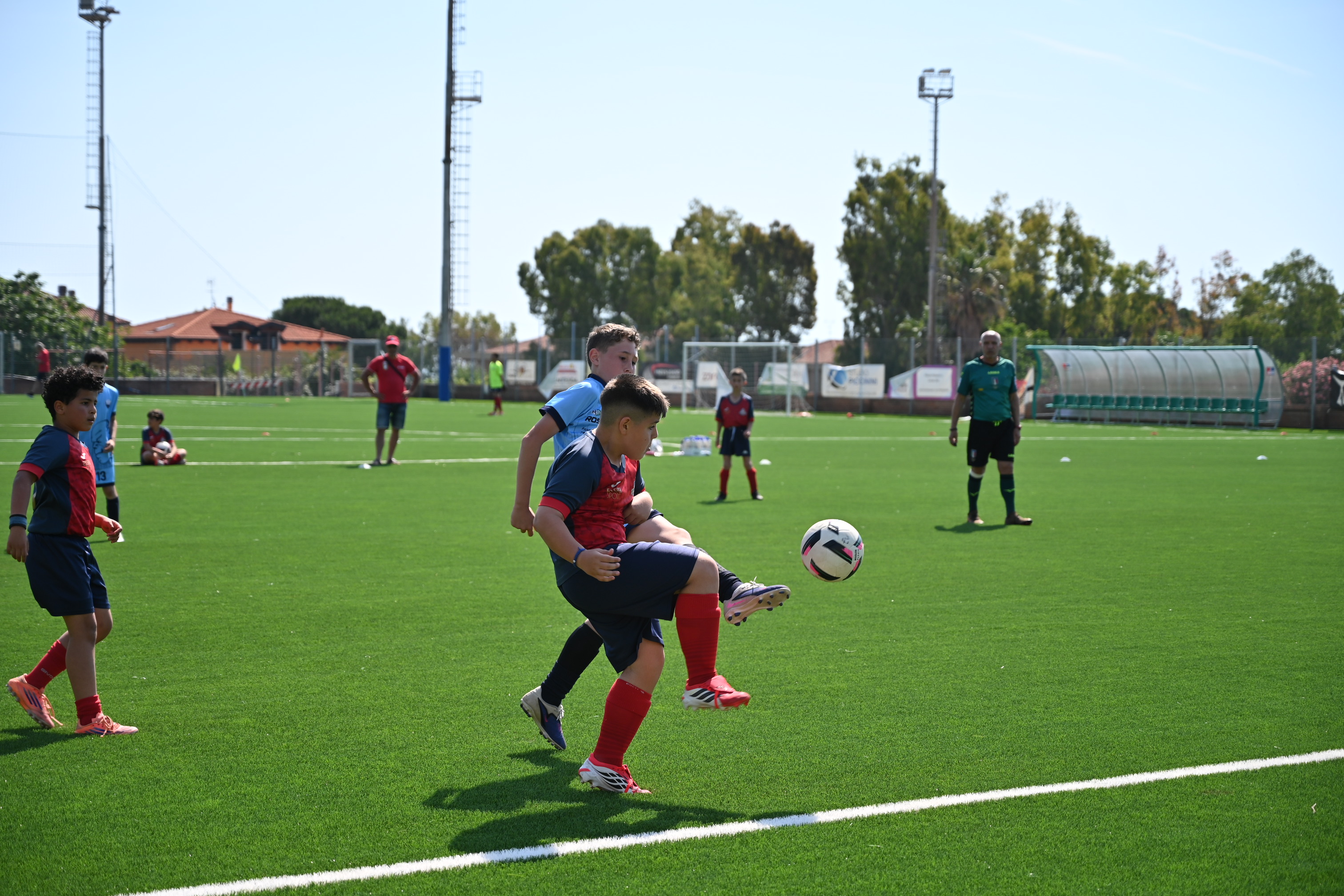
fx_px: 2613
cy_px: 448
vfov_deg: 19.5
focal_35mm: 70
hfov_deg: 28.8
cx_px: 672
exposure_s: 1/1000
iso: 100
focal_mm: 70
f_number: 4
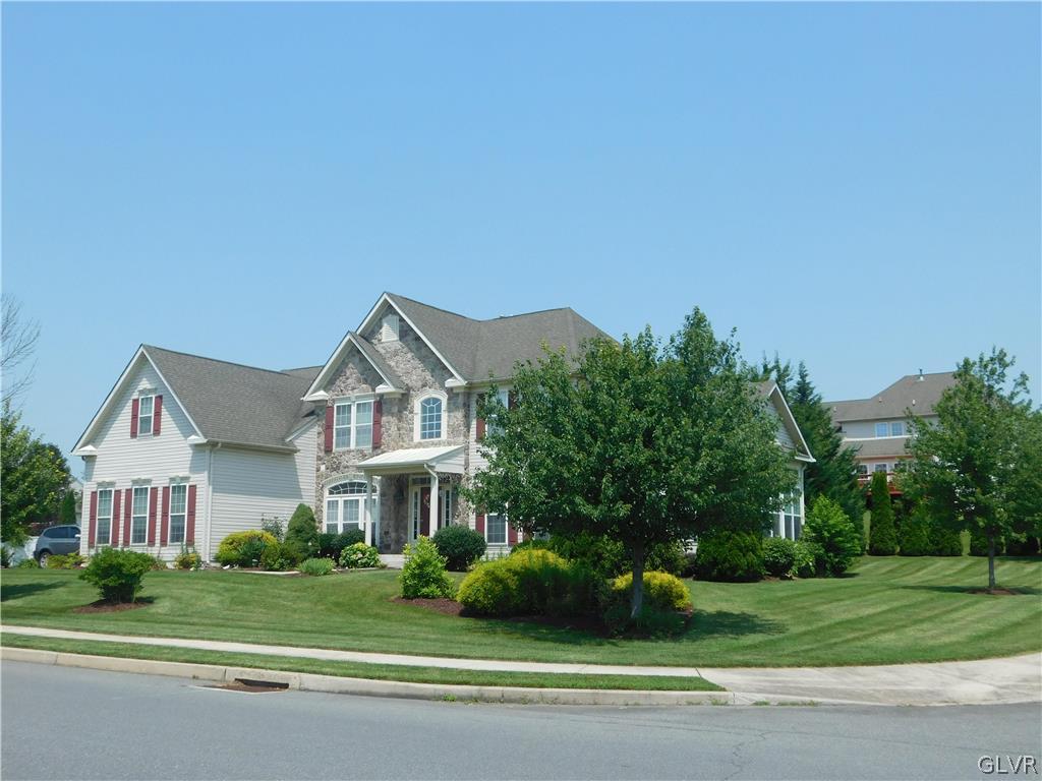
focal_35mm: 36
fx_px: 1084
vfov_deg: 39.7
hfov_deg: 51.4
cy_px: 390
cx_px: 521
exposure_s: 1/400
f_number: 7
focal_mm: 6.3
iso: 125
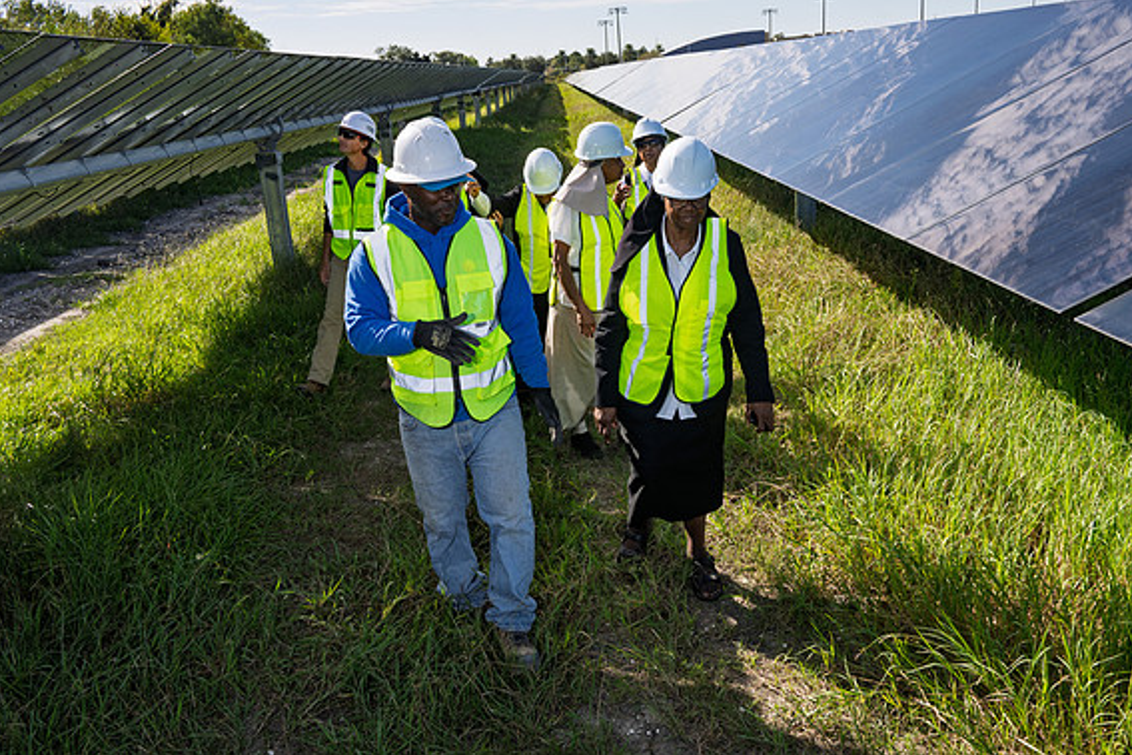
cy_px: 379
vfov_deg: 42.3
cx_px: 606
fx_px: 975
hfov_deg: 60.2
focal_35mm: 31
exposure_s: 1/200
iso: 200
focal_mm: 28
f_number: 11
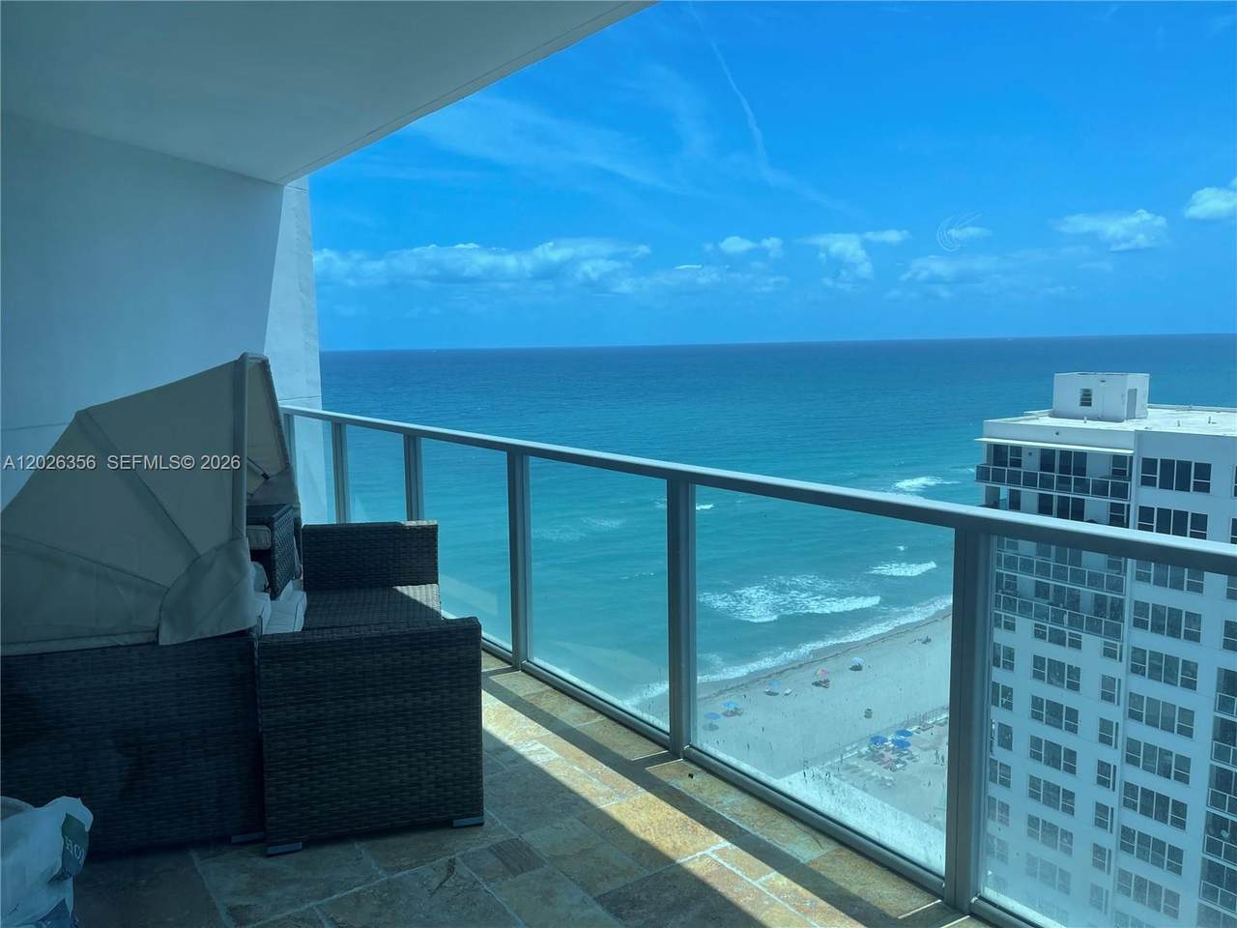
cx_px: 618
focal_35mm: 25
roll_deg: +1.2
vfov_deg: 54.9
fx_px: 893
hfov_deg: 69.4
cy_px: 464
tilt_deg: -8.6
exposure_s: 1/2049
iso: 32
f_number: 1.6
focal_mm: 5.1
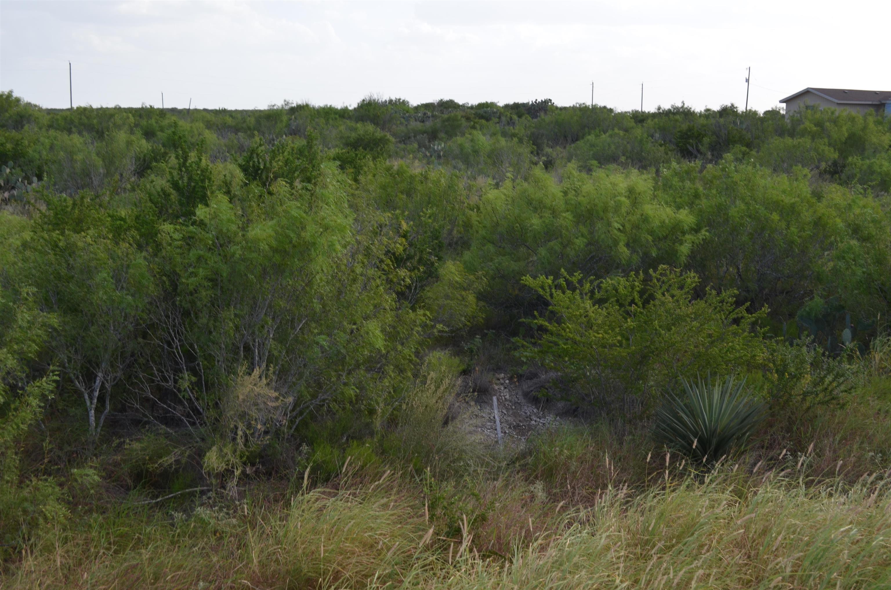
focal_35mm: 39
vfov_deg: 34.1
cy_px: 295
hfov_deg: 49.6
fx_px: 963
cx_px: 446
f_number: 7.1
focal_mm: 26
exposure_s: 1/200
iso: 200
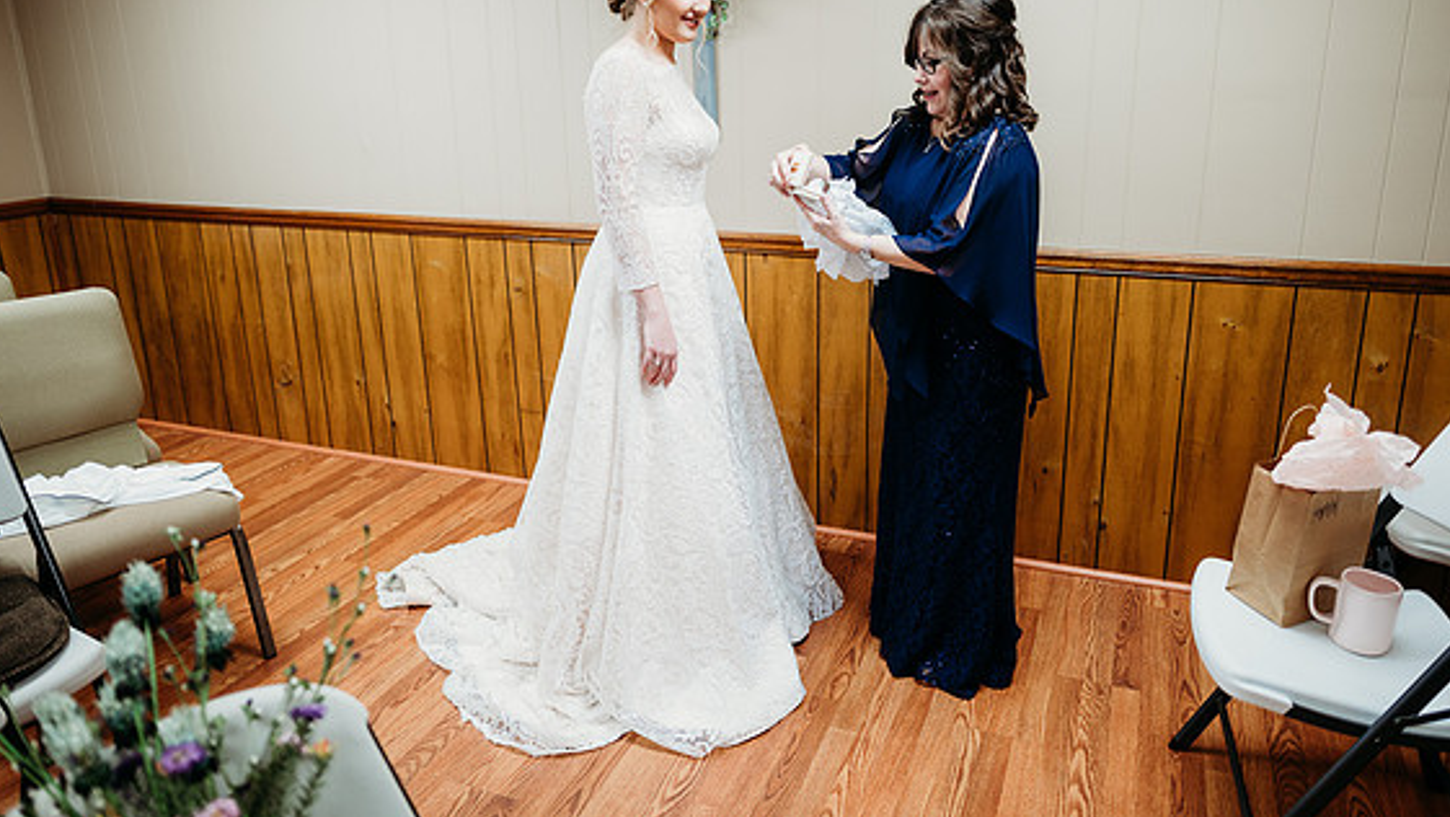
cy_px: 322
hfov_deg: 71.9
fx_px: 1000
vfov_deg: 44.2
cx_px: 731
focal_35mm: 26
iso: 400
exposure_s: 1/125
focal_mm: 24
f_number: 1.8
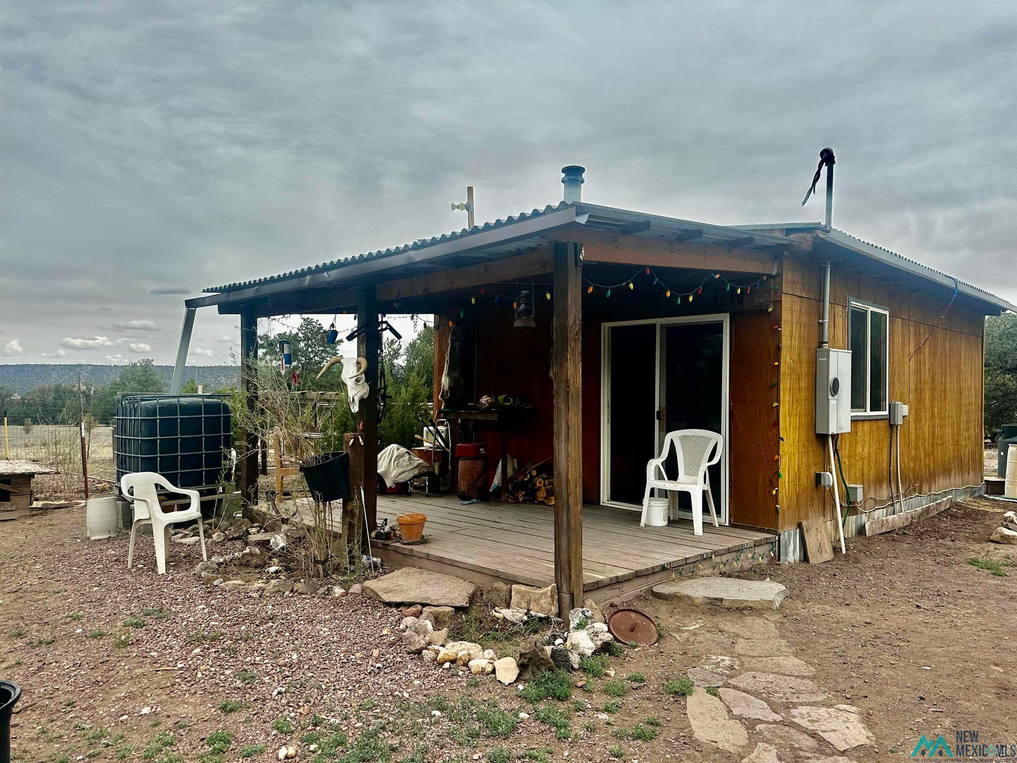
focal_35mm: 24
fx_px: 705
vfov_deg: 56.8
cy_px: 382
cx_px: 508
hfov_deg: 71.6
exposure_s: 1/4545
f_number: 1.78
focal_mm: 6.86
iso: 80
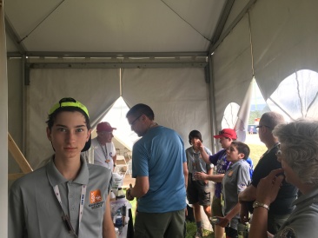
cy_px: 119
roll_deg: +2.0
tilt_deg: -0.2
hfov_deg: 61.7
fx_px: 266
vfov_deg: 48.2
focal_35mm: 29
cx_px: 159
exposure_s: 1/133
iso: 25
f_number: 2.2
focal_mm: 4.15
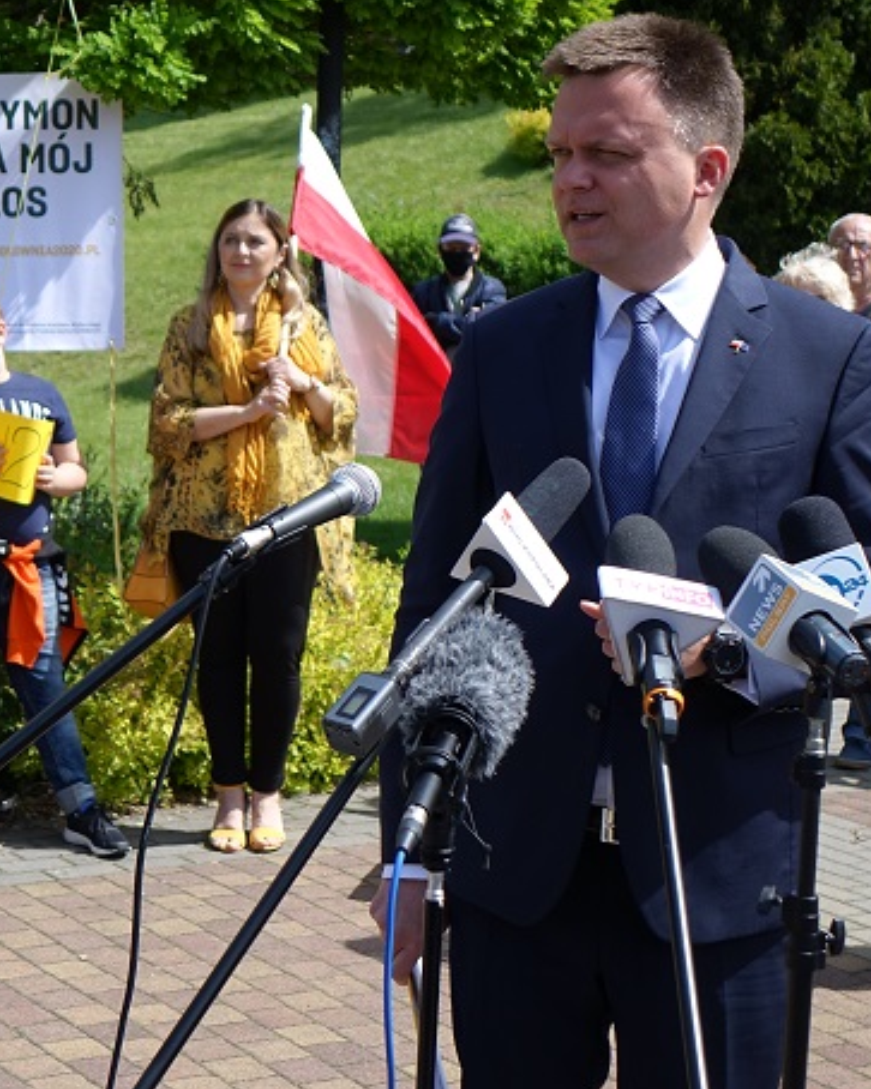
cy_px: 469
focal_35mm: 81
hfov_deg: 18.8
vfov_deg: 23.5
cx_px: 235
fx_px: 2611
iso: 125
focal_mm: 17.83
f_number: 2.8
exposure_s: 1/1250
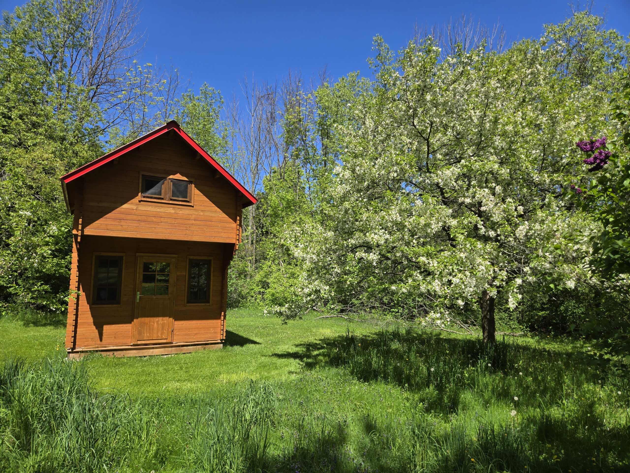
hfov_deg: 73.9
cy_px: 236
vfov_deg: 58.9
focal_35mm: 23
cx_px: 315
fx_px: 419
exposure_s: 1/1476
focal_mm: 5.4
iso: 25
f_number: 1.8
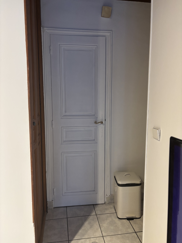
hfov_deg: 53.1
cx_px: 91
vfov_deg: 67.3
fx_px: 182
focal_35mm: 26
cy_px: 122
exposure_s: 1/60
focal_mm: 5.96
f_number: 1.6
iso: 400
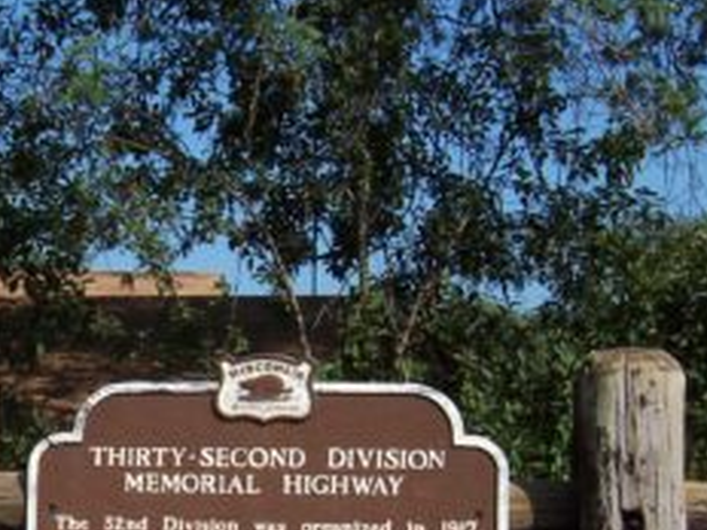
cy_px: 486
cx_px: 140
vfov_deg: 13.1
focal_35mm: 112
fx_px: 2287
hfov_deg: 17.4
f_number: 6.7
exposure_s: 1/350
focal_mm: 8
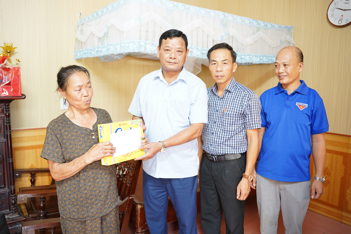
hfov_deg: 62.4
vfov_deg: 44.0
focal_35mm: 30
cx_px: 176
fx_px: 290
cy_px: 117
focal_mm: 29.7
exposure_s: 1/30
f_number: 2.8
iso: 800
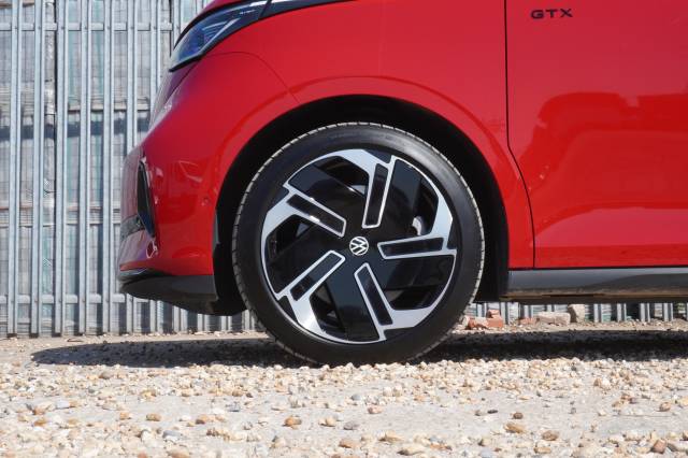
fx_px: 1117
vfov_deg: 23.2
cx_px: 344
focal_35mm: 58
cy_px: 229
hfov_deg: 34.2
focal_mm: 39
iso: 400
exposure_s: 1/30
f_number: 27
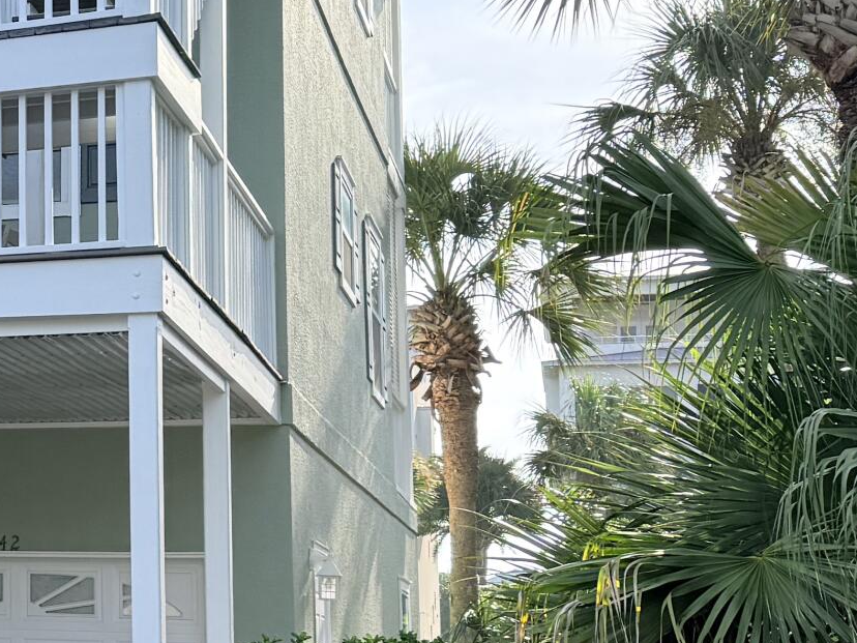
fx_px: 2154
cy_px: 314
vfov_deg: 17.0
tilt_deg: +8.8
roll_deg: -2.3
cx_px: -415
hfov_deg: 19.7
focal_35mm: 87
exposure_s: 1/4405
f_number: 1.78
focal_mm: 6.76
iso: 100
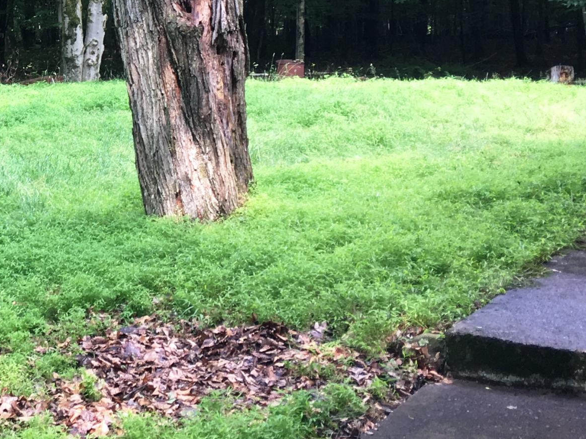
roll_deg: +0.1
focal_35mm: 74
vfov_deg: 19.2
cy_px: -25
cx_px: -63
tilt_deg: +1.8
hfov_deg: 24.5
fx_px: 1253
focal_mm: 4.15
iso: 32
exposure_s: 1/60
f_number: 2.2
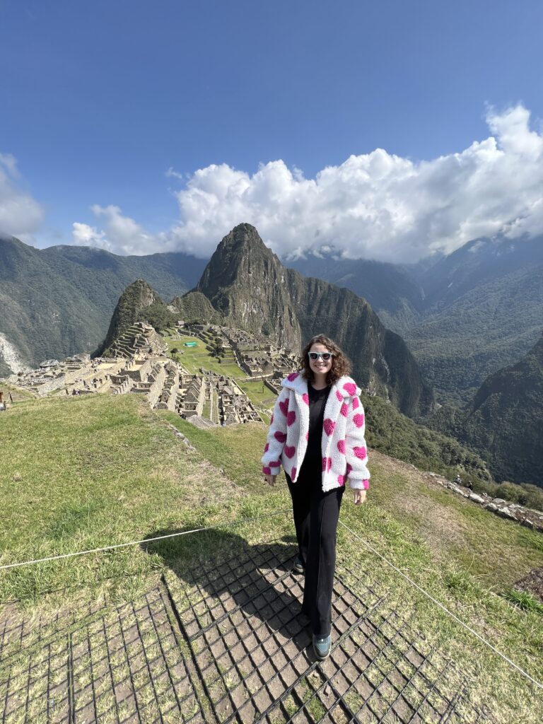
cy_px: 362
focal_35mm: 13
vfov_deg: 106.2
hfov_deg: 89.9
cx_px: 272
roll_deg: -2.7
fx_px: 272
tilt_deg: -12.7
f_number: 1.8
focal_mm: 1.57
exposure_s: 1/1325
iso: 32
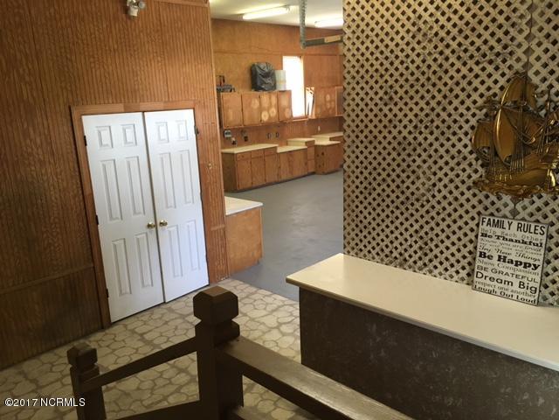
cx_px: 280
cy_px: 210
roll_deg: +1.9
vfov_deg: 48.2
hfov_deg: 61.7
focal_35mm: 29
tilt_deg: -15.9
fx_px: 468
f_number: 2.2
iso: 100
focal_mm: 4.15
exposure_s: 1/30
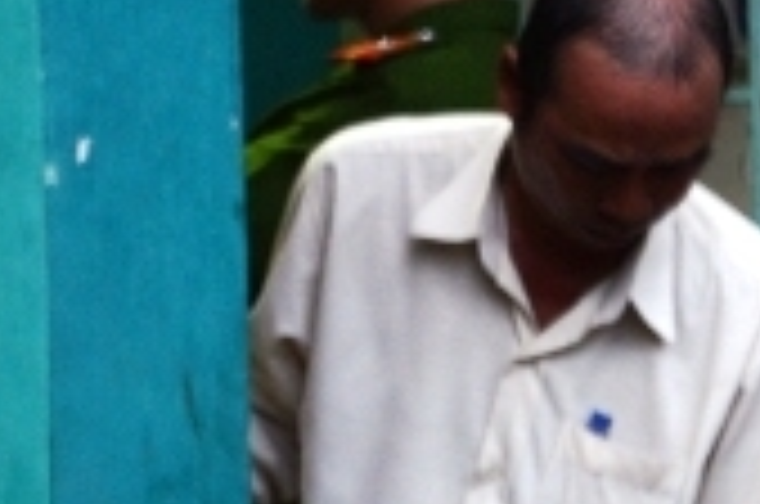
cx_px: 931
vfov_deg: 5.6
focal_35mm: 246
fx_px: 5183
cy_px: 232
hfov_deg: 8.3
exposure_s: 1/13
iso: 500
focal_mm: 62
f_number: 5.3
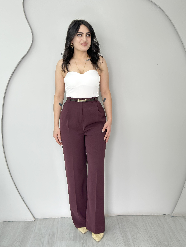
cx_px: 93
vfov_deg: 39.7
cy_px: 124
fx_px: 344
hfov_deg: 30.3
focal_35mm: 48
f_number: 1.78
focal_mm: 6.86
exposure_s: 1/100
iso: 80
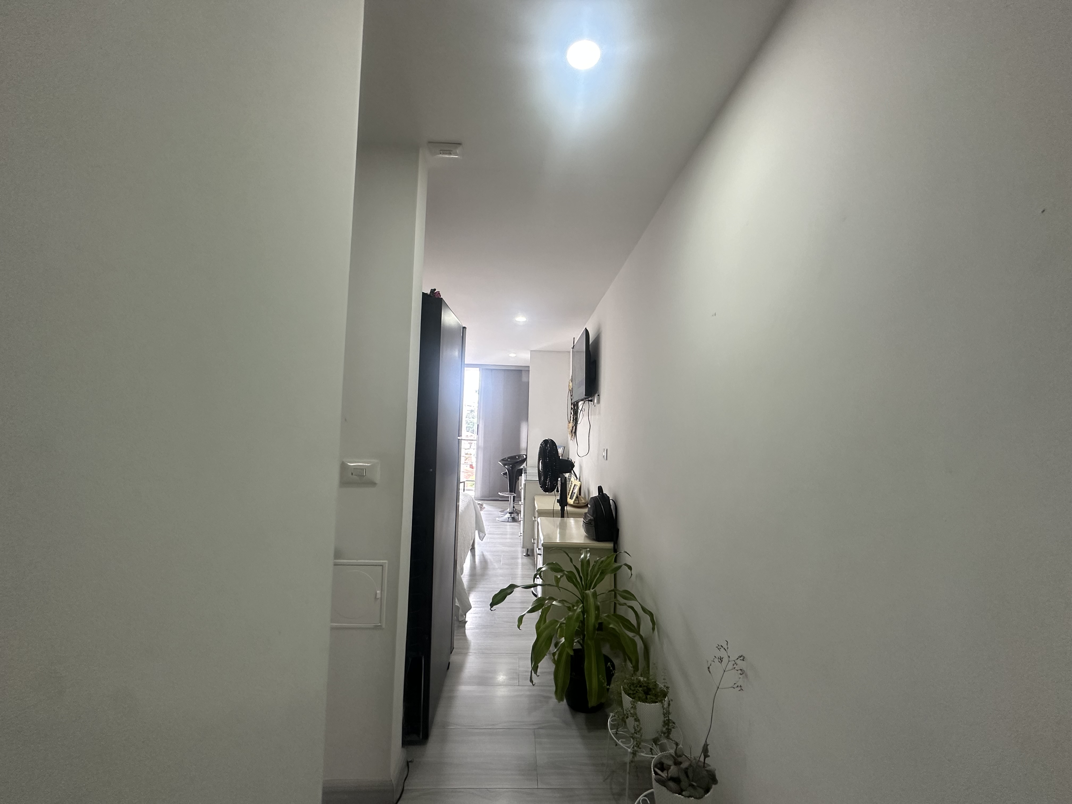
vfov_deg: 85.7
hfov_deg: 102.1
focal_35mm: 14
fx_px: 434
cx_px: 536
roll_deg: -1.6
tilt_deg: +3.2
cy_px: 402
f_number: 2.2
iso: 250
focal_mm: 2.22
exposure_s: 1/99
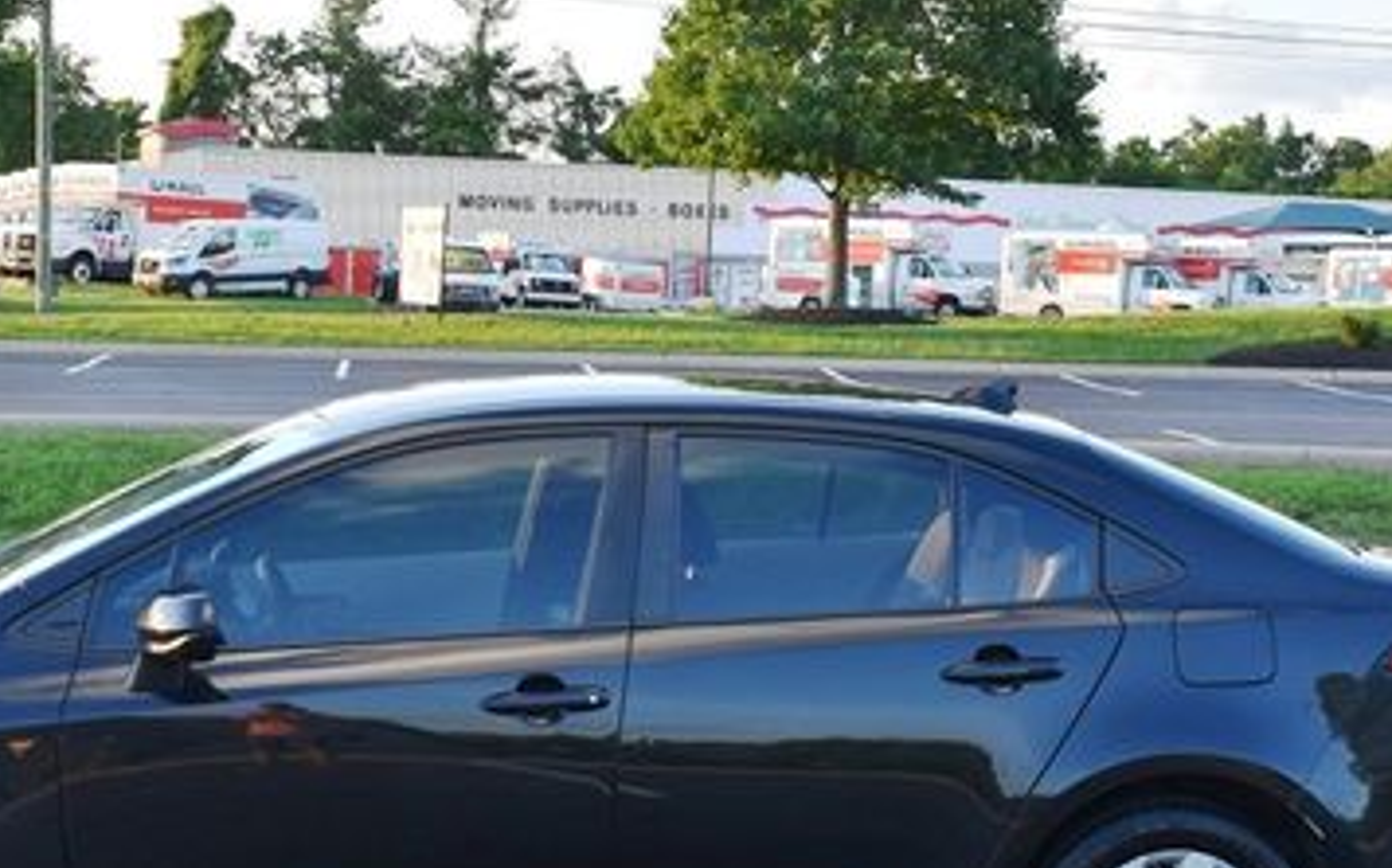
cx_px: 528
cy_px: 444
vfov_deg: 16.9
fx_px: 2919
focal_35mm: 77
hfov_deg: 26.7
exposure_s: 1/250
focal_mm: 28
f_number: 5.6
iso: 400
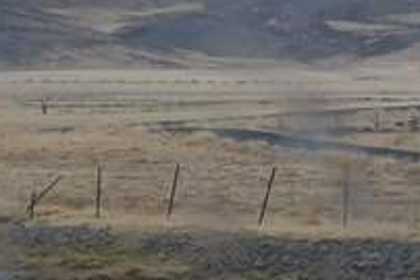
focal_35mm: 418
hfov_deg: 4.9
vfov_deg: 3.3
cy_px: 275
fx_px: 4875
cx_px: 740
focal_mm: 55
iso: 640
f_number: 10
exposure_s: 1/640
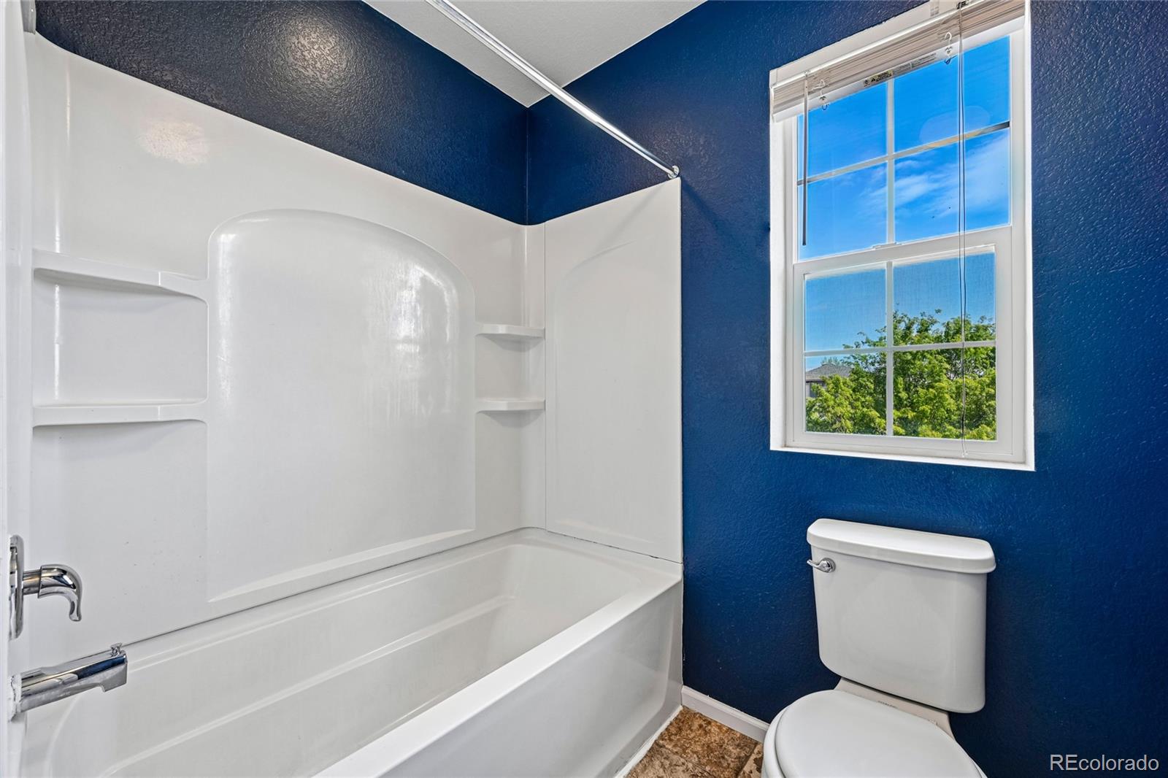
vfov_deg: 81.2
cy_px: 389
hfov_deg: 104.3
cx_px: 584
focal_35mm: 14
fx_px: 454
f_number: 11
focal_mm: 14
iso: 360
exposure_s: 1/15
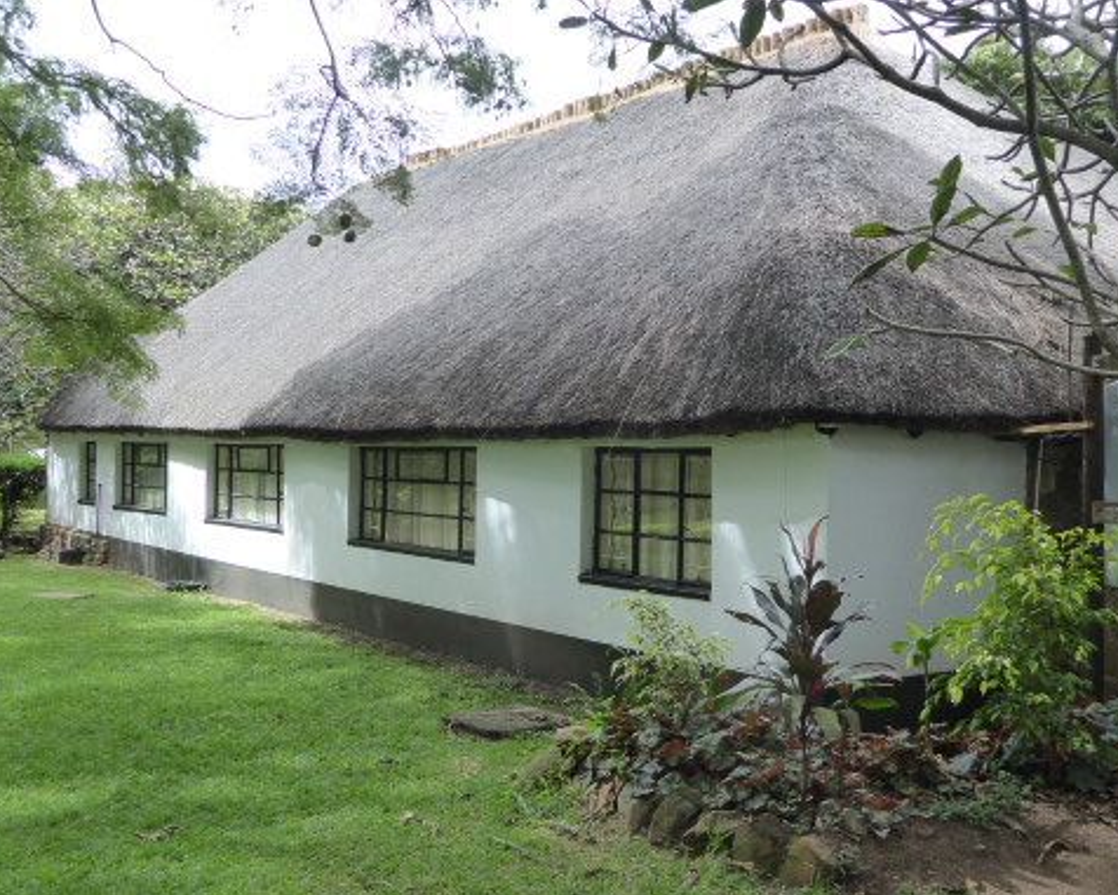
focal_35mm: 42
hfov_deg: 43.8
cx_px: 587
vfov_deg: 35.7
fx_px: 1390
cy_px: 486
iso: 160
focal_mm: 5.4
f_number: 3.5
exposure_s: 1/250
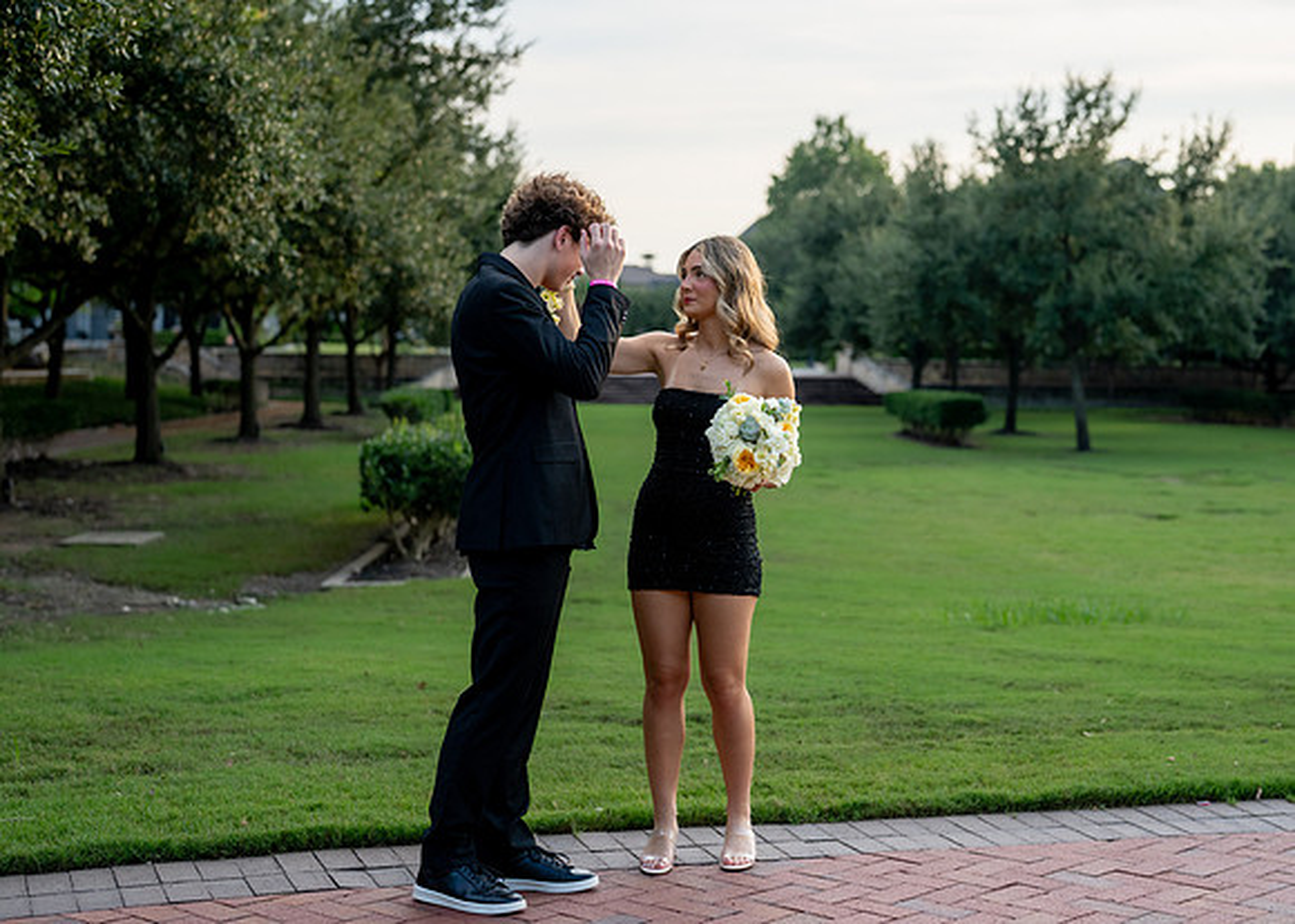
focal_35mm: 60
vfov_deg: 23.8
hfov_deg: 32.8
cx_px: 759
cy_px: 431
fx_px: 2196
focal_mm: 50
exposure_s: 1/1000
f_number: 2.5
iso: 200
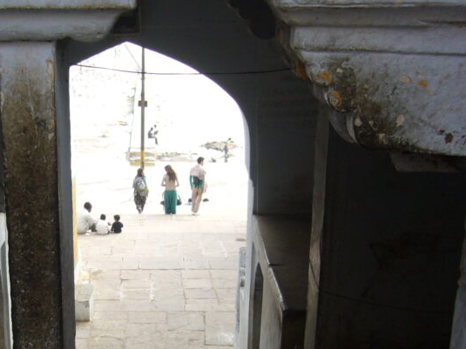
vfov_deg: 21.8
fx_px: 902
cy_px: 254
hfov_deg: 28.5
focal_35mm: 67
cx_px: 114
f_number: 2.8
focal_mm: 5.8
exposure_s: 1/160
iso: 80
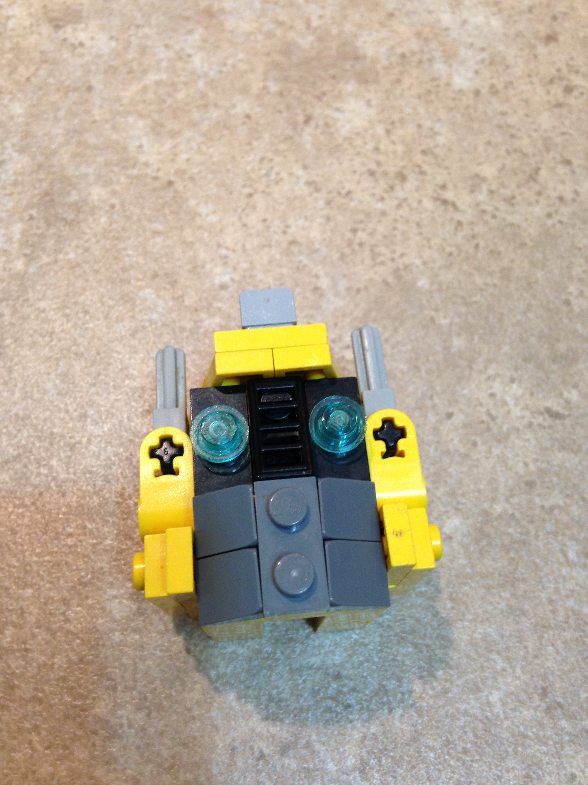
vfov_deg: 55.4
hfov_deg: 42.9
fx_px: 747
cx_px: 294
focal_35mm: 33
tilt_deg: -68.7
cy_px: 392
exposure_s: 1/20
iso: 100
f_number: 2.4
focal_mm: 4.12
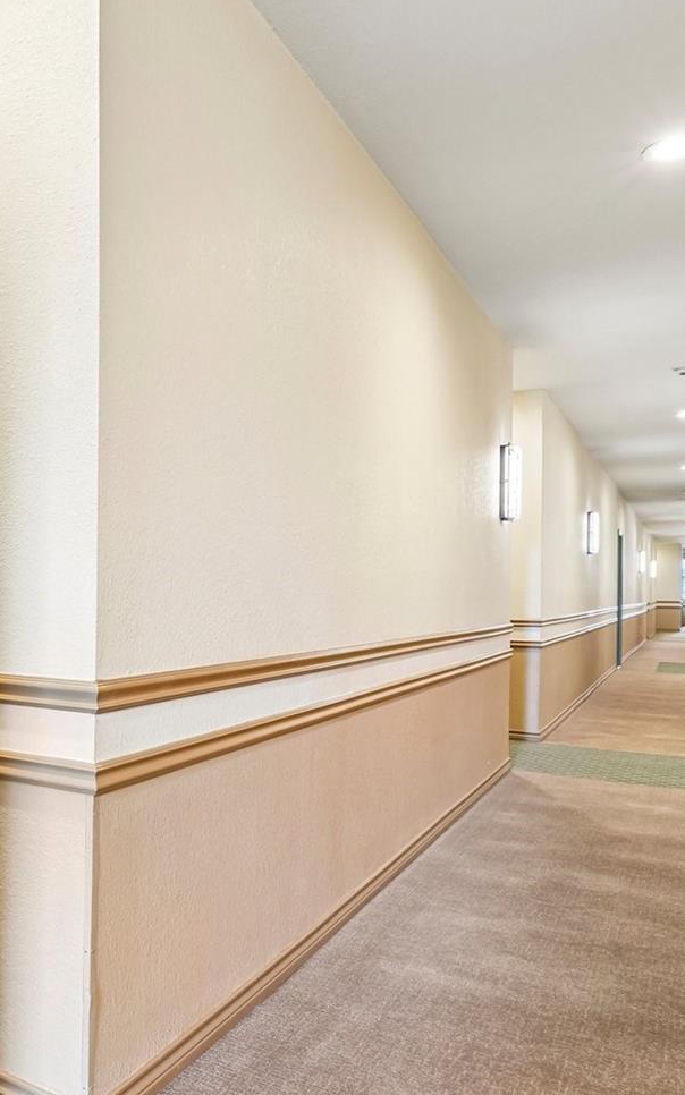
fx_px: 831
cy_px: 593
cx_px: -53
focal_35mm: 28
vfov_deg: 66.6
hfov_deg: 37.9
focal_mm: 11
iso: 500
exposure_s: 1/6
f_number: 8
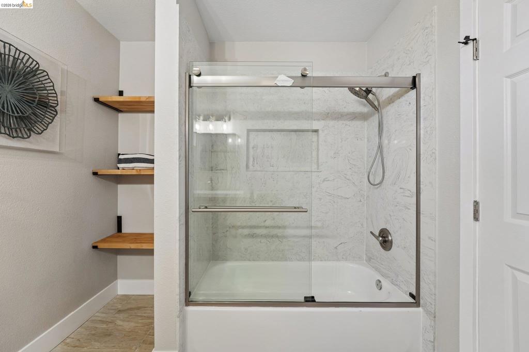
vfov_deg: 81.2
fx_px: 206
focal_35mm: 14
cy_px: 176
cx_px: 264
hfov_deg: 104.3
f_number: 8
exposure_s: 1/40
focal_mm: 14
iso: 640
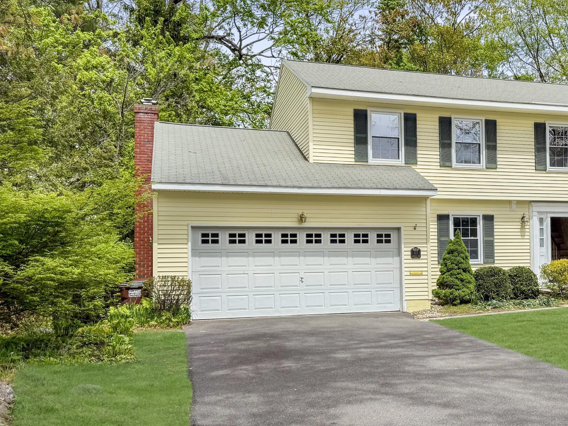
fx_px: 722
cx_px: 450
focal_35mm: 44
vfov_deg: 32.8
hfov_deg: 41.2
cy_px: 237
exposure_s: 1/3759
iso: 80
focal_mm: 6.76
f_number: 1.78
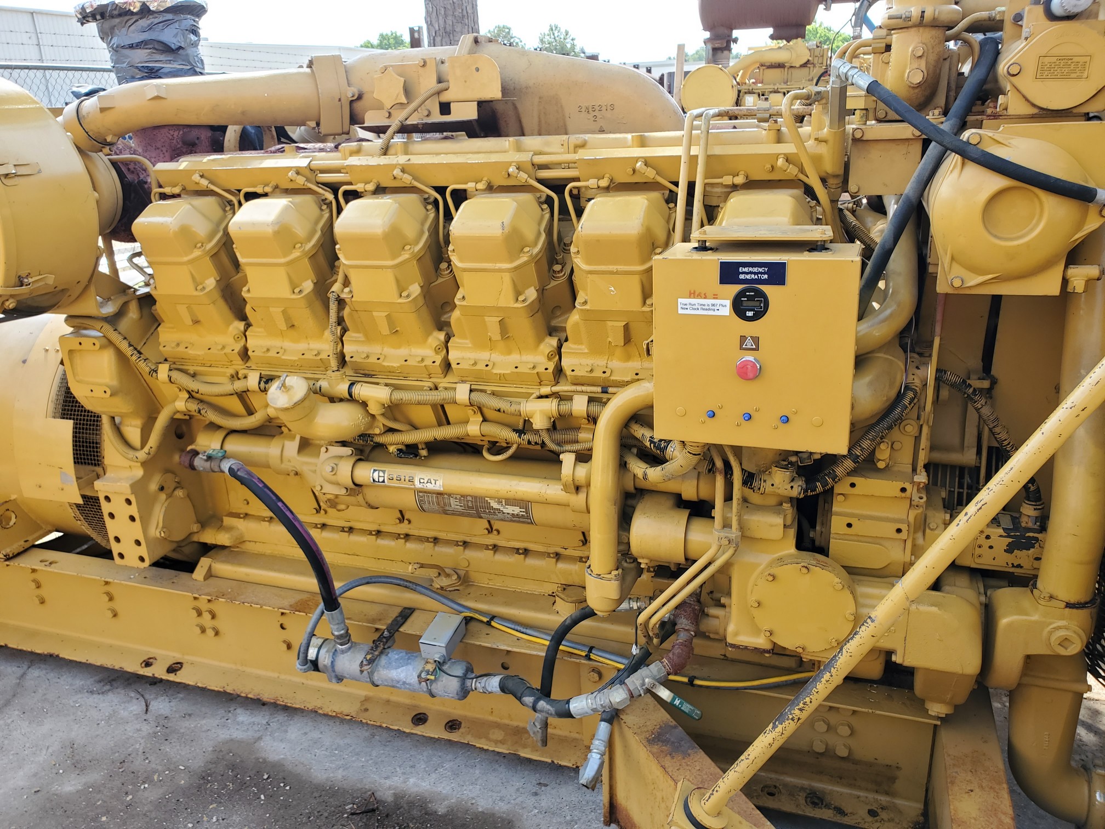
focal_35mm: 26
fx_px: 830
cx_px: 552
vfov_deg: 53.1
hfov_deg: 67.3
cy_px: 414
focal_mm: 4.3
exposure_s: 1/181
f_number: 2.4
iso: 50
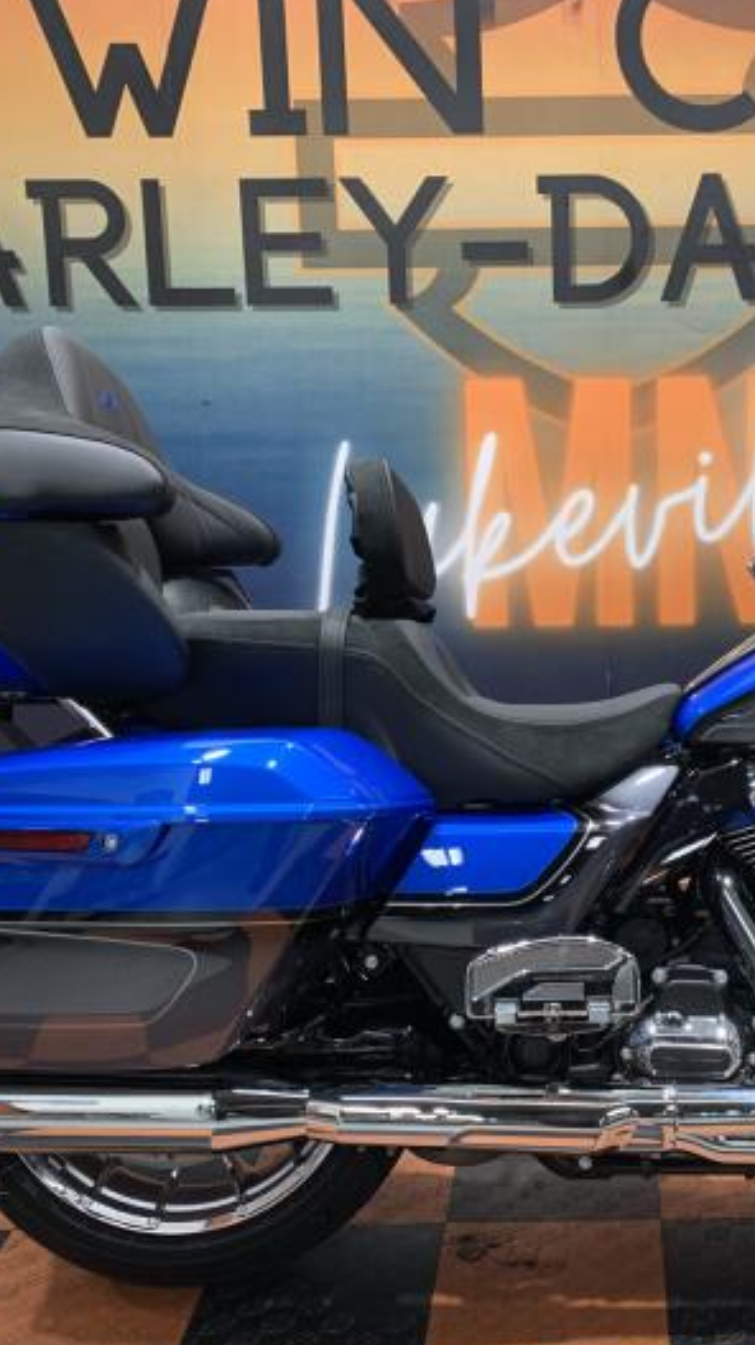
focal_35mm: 43
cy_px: 707
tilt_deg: -12.2
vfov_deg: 47.4
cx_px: 620
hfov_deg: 27.1
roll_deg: +0.4
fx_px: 1532
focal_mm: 4.25
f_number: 1.8
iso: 100
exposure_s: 1/60
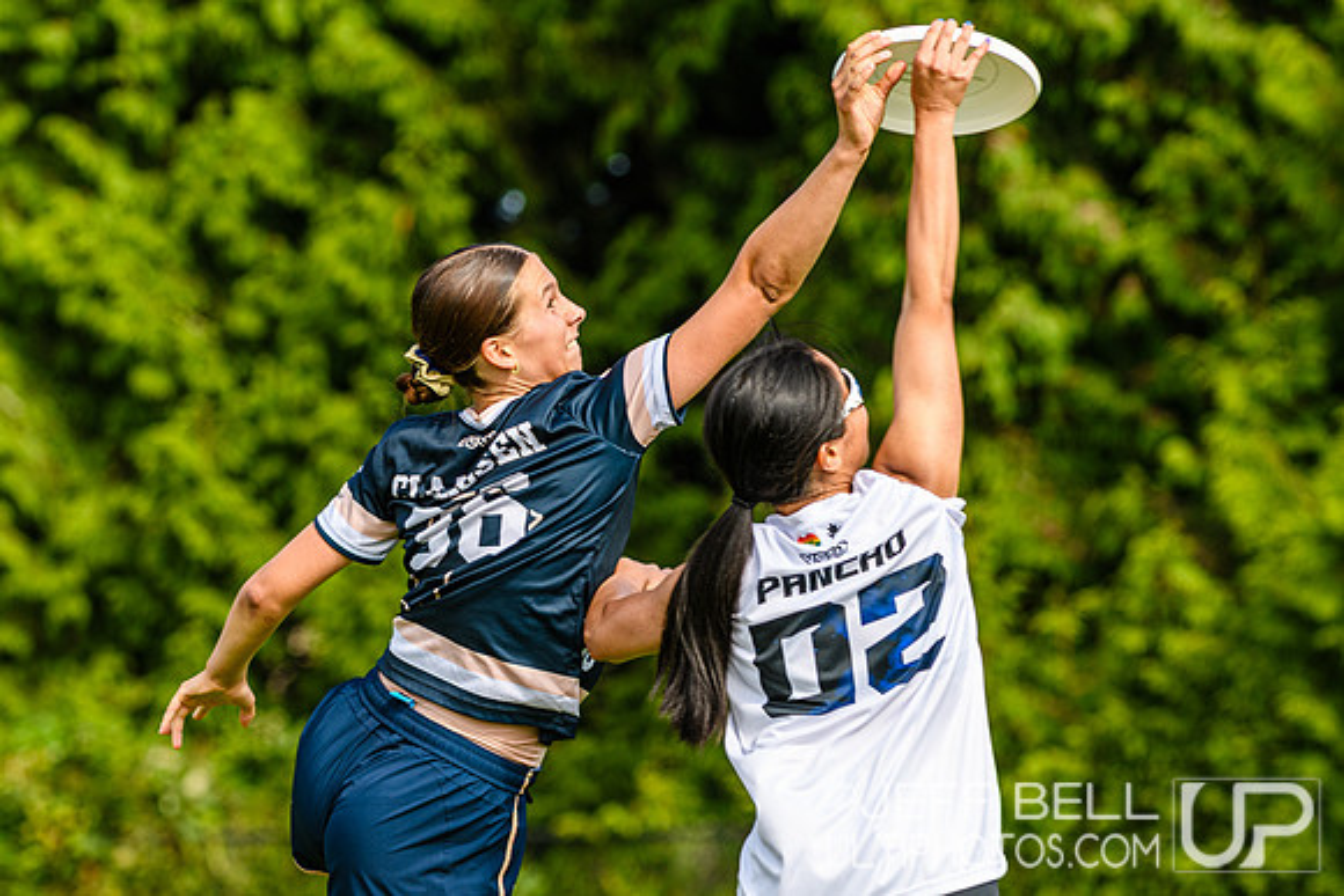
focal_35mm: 234
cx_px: 648
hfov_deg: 8.8
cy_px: 502
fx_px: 8733
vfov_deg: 5.9
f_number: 3.2
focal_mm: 120
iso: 100
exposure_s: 1/1250
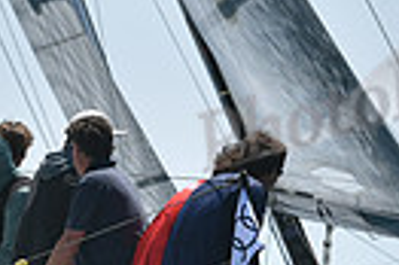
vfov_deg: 1.5
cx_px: 43
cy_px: 294
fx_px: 9808
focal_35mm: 886
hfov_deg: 2.3
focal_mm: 200
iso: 320
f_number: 8
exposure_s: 1/1000
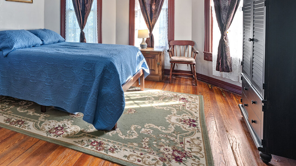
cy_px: 25
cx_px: 90
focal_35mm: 26
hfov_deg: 69.1
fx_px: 204
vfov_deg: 41.7
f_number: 7.1
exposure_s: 1/1.67
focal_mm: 16
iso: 320
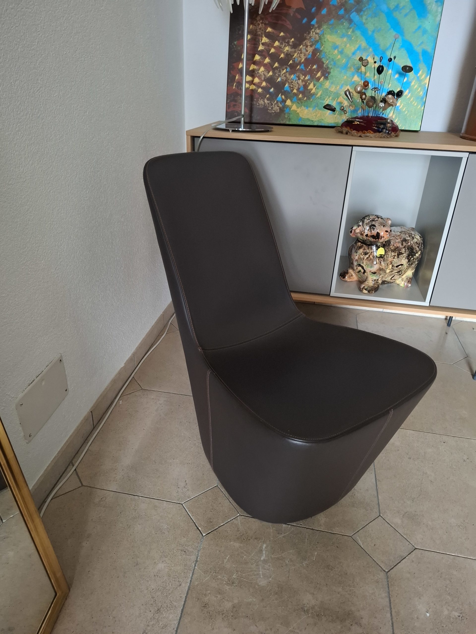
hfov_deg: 58.9
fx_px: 422
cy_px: 317
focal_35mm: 23
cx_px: 238
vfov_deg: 73.9
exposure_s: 1/24
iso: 500
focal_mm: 5.54
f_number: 1.8
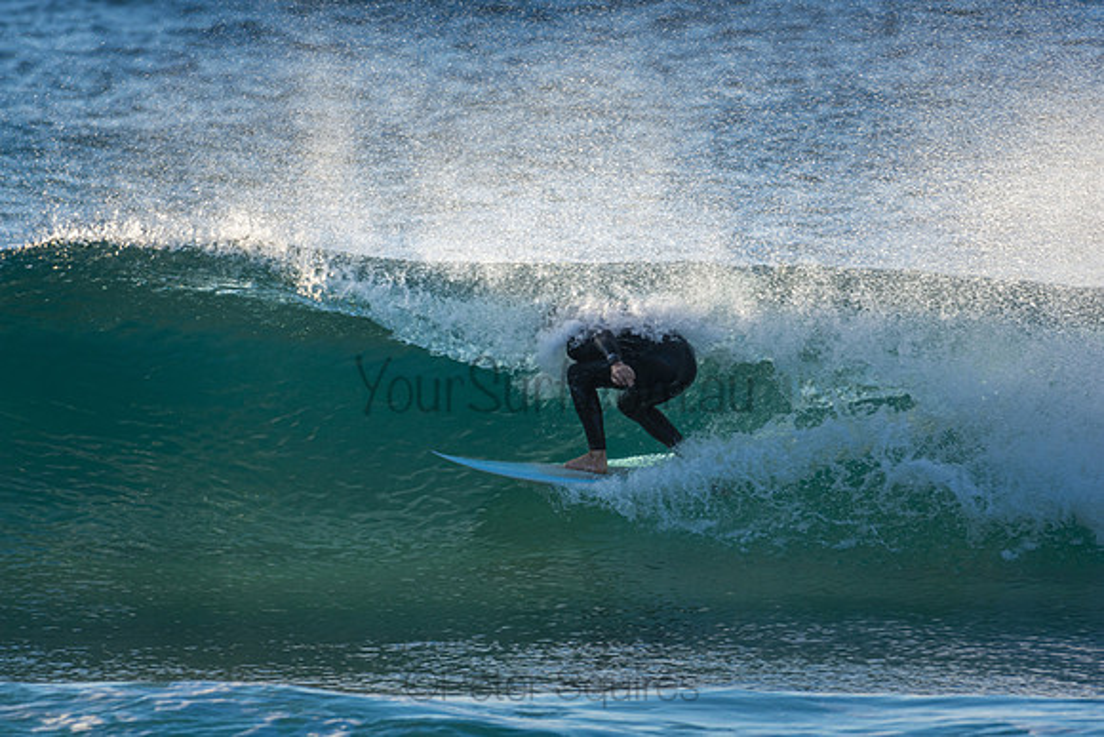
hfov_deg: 2.7
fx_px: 23004
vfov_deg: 1.8
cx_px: 552
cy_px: 368
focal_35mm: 750
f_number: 5.6
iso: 280
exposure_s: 1/640
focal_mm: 500
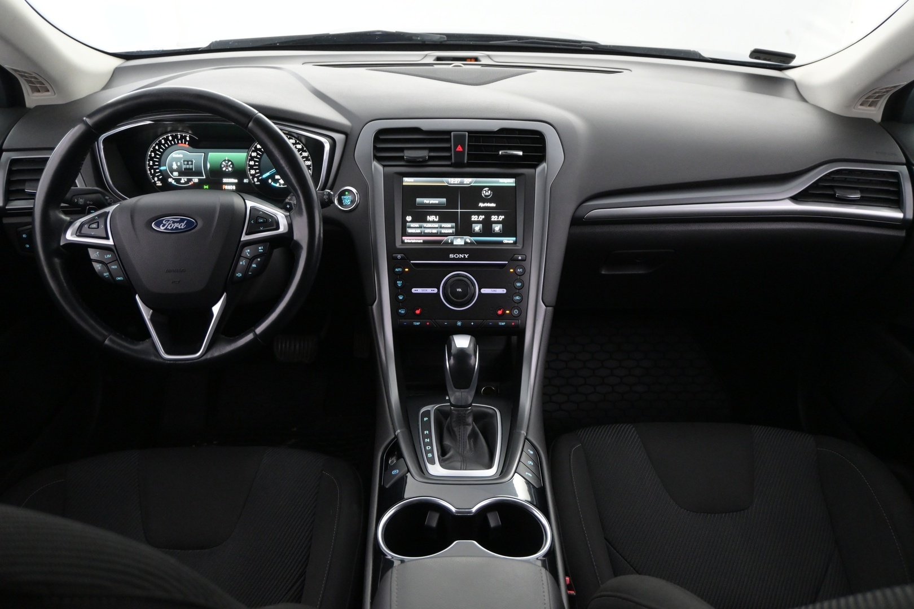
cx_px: 457
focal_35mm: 31
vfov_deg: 42.6
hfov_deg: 60.7
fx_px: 781
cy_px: 304
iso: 2500
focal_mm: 20.5
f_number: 3.8
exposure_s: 1/40
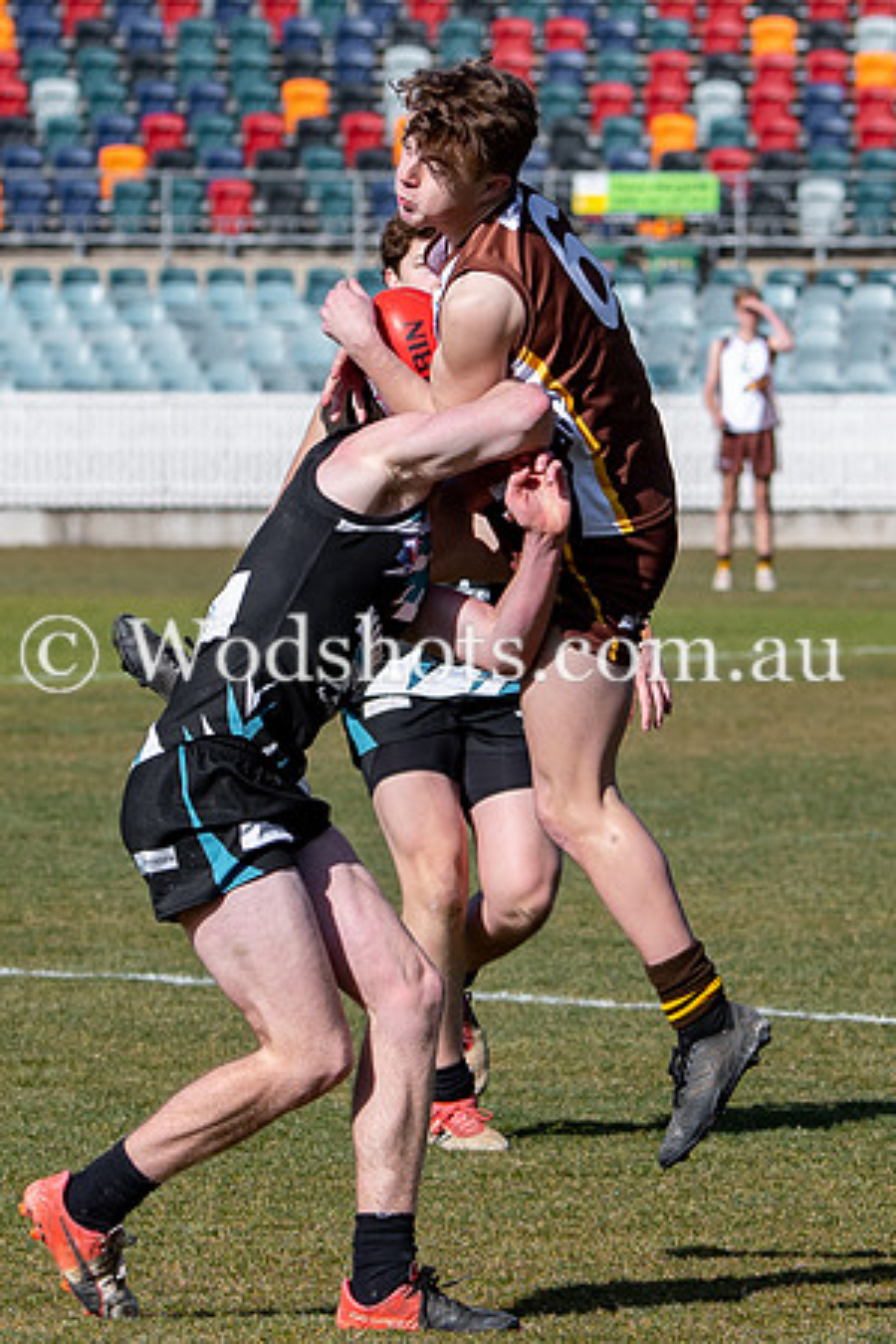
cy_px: 423
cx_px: 476
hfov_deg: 3.0
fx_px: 17352
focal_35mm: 465
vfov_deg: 4.4
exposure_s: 1/2000
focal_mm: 98
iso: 140
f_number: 4
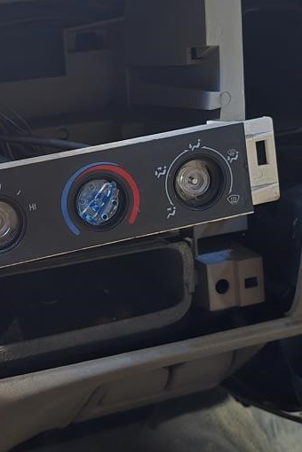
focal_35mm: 60
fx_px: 755
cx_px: 75
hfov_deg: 22.4
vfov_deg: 33.3
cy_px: 183
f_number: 1.7
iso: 2000
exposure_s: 1/24
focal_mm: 6.3
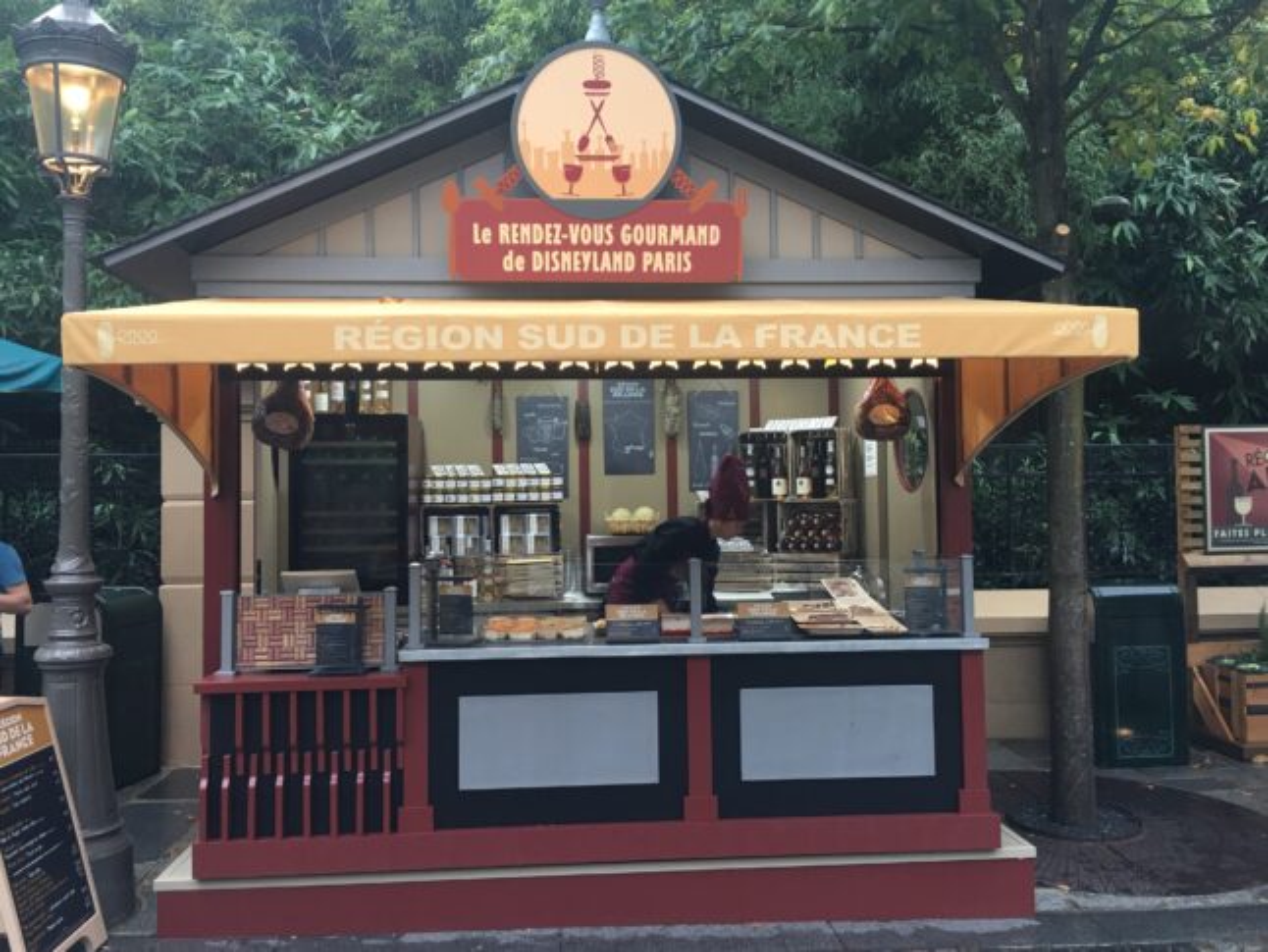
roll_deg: -0.4
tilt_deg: +3.2
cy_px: 476
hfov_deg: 61.6
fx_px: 1063
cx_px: 634
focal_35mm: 29
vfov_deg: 48.3
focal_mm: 4.15
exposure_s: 1/17
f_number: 2.2
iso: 32
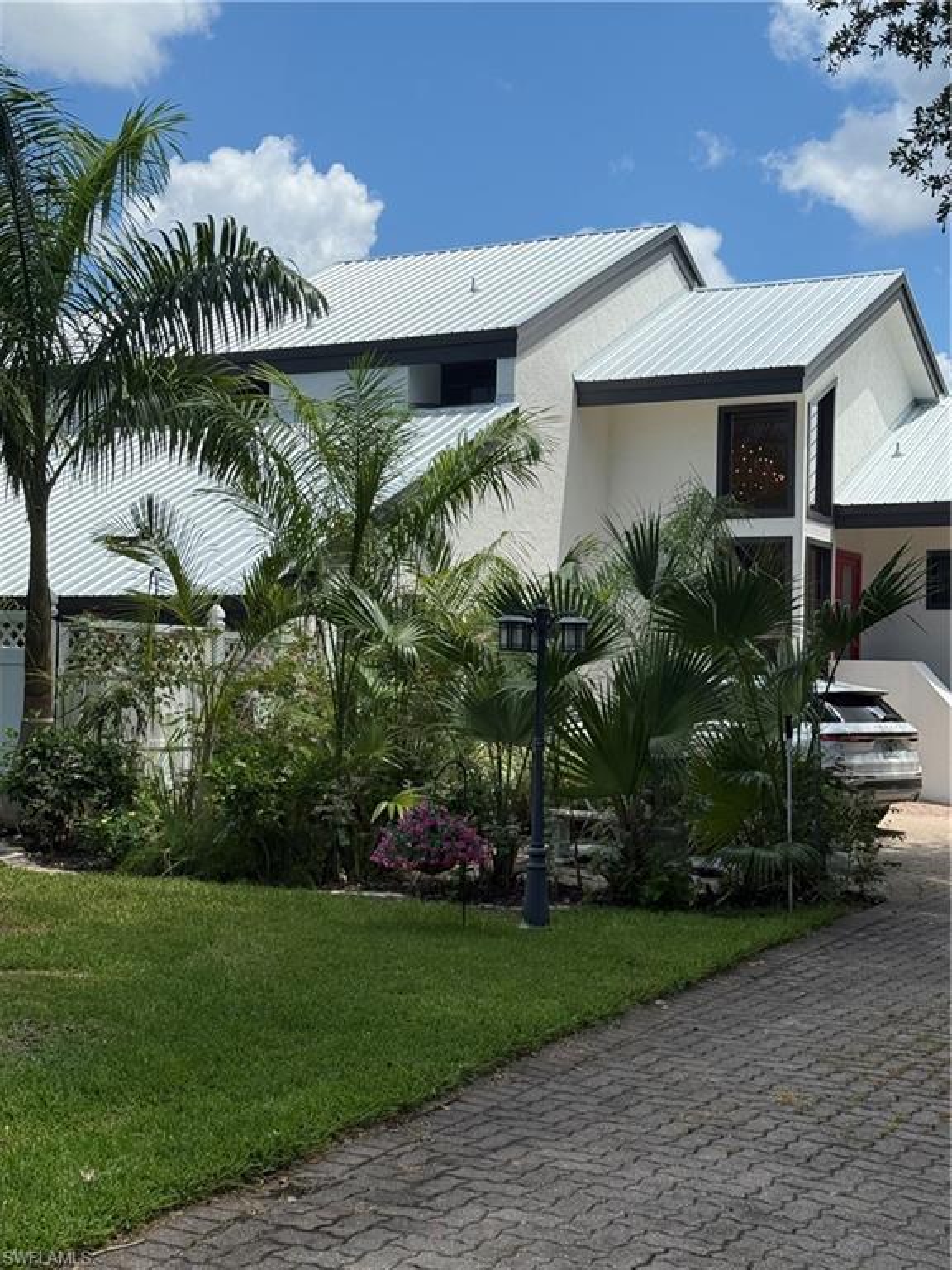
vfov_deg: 39.7
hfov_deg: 30.3
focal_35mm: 48
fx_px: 1760
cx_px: 476
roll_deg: -1.0
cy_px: 635
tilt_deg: +3.1
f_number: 1.78
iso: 64
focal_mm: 6.76
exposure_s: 1/5208
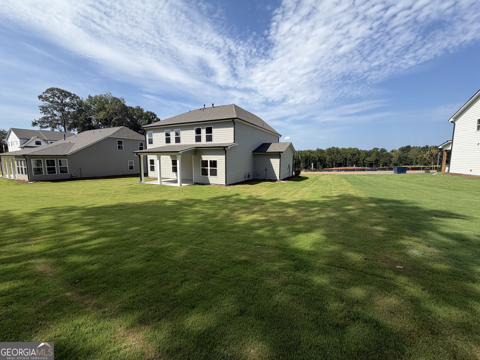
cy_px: 180
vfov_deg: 85.7
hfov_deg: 102.1
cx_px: 240
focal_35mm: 14
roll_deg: +0.0
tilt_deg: -6.7
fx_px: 194
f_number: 2.2
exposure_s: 1/1167
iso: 25
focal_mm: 2.22
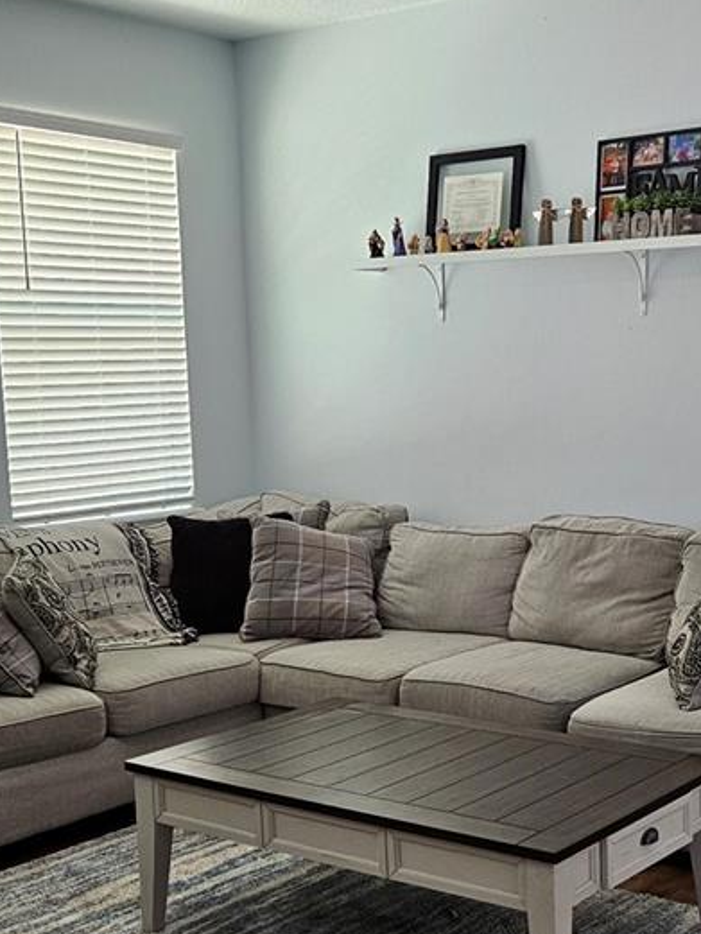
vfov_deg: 36.0
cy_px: 574
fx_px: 1430
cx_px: 507
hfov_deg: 27.2
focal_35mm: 53
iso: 200
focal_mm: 5.4
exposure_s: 1/180
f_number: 1.8
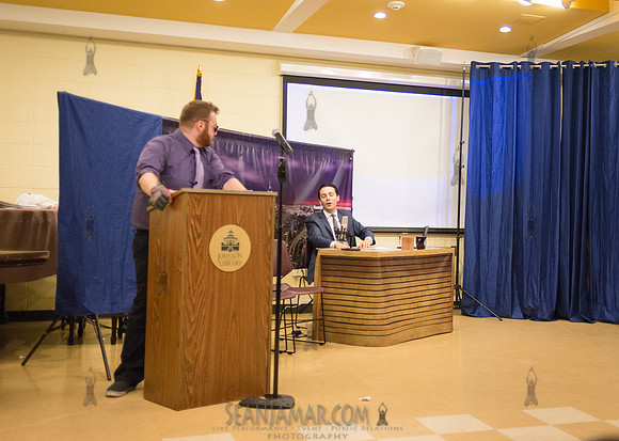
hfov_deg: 40.9
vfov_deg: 30.2
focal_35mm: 46
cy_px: 191
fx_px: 816
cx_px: 419
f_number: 2.2
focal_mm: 35
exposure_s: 1/800
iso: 4000
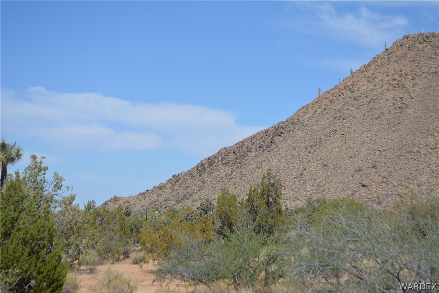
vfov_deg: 16.6
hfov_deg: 24.6
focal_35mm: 82
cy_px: 146
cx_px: 220
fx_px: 1007
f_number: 7.1
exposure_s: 1/2000
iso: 400
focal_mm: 55
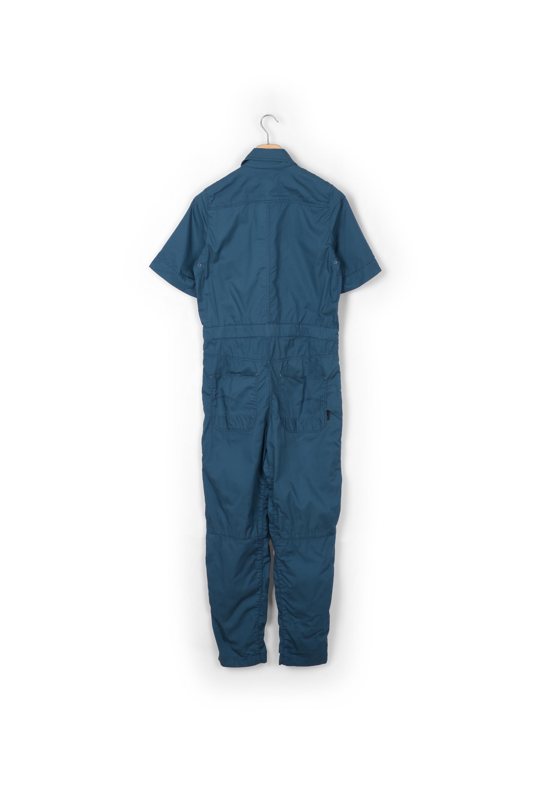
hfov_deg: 35.9
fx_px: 826
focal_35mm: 37
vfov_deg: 51.9
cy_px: 402
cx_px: 268
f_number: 13
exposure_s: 1/160
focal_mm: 37
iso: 100
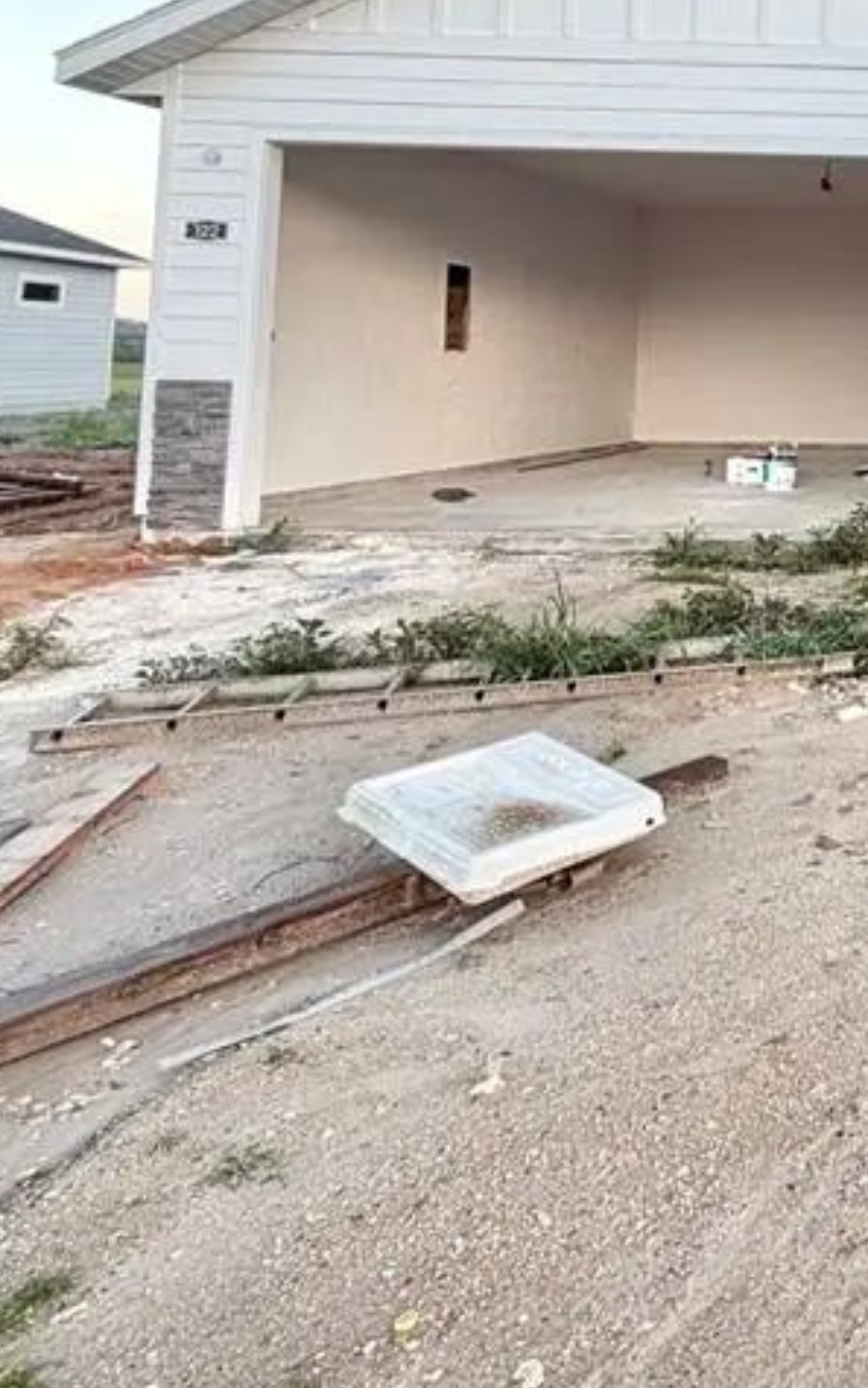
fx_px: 1211
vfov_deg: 55.8
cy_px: 295
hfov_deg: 29.5
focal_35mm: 32
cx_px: 1195
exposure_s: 1/144
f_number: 2.2
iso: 40
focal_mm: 2.22
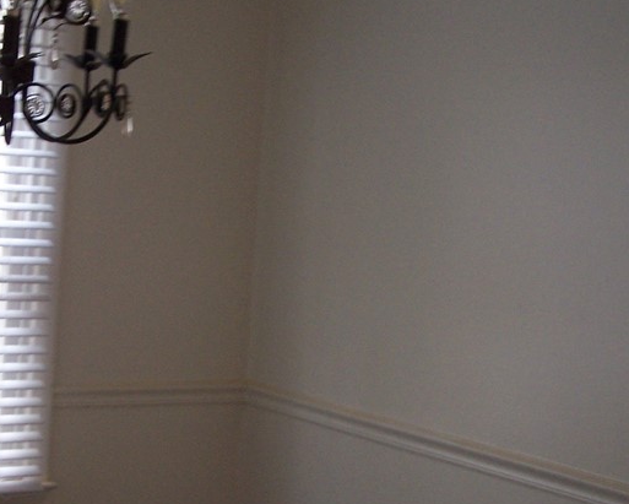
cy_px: 305
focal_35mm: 74
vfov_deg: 20.7
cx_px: 179
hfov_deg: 25.5
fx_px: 1378
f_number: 2.8
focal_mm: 6.3
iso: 140
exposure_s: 1/15
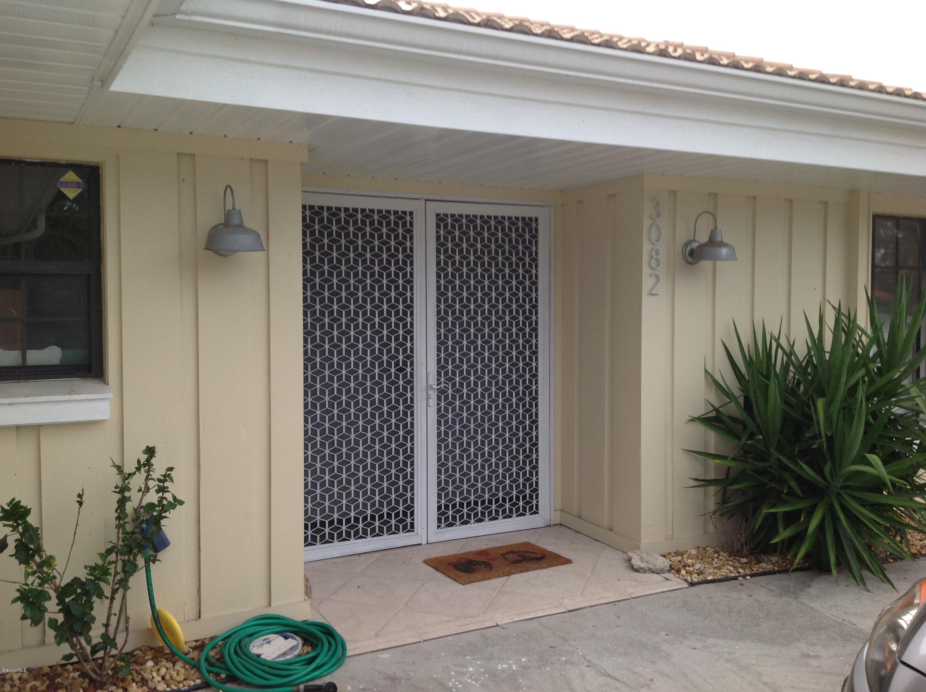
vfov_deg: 40.6
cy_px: 346
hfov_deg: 52.7
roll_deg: +0.4
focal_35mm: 35
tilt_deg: -2.1
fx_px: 935
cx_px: 463
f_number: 2.4
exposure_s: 1/24
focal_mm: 4.28
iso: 64
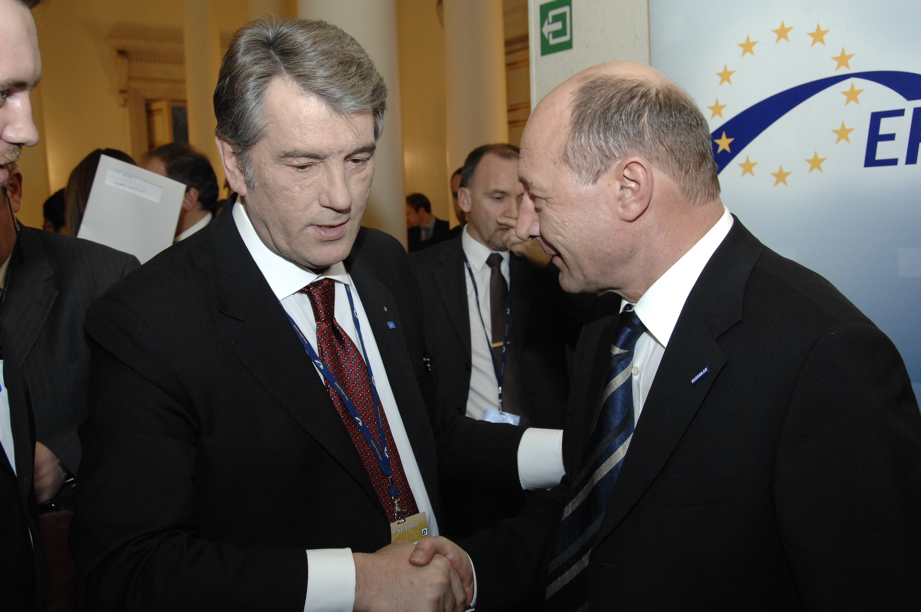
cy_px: 306
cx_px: 460
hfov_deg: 49.6
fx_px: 997
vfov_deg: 34.1
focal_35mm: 39
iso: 640
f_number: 6.3
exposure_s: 1/40
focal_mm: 26
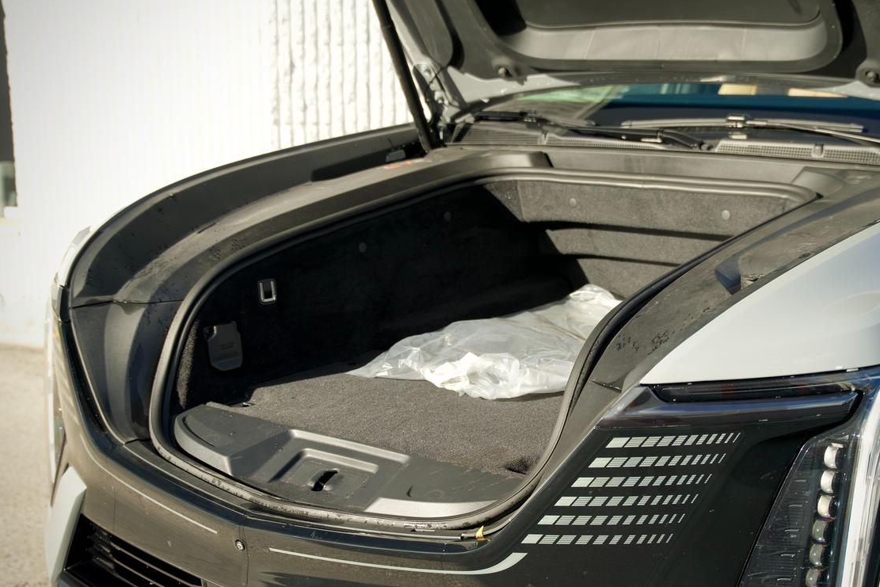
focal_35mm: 54
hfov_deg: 37.0
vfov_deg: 25.2
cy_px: 328
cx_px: 474
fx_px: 1314
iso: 250
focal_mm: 31.1
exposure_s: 1/50
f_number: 2.8
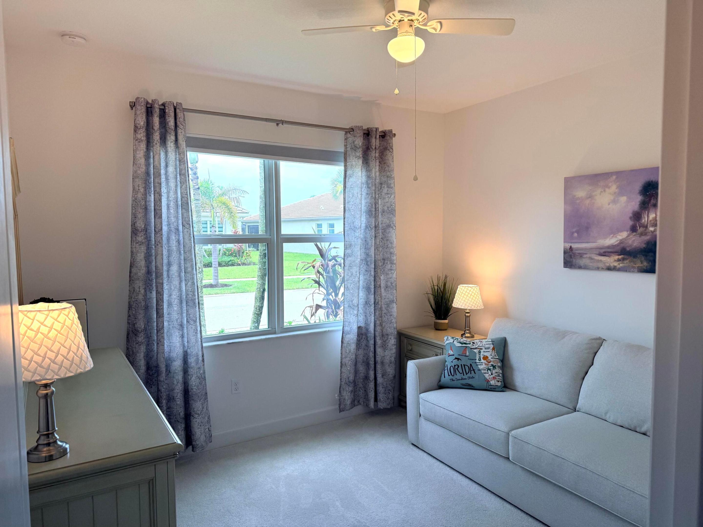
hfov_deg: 71.6
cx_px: 352
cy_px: 264
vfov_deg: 56.8
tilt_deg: -3.5
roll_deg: +0.2
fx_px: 487
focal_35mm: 24
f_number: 1.78
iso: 100
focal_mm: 6.76
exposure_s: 1/494
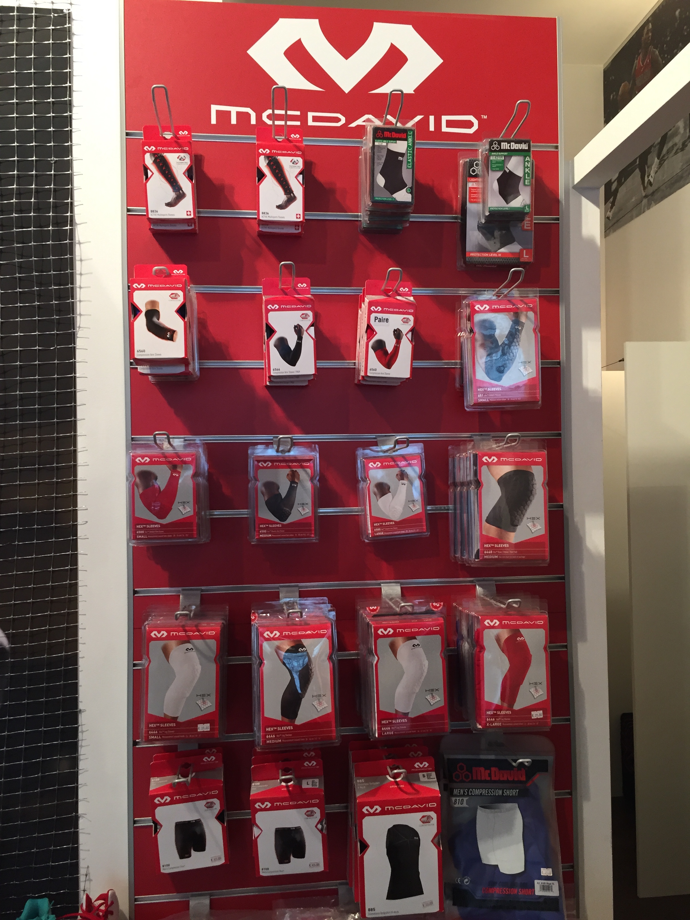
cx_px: 345
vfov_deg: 61.7
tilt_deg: +1.9
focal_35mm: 29
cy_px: 460
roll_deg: +0.7
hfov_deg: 48.2
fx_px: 771
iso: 100
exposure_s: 1/33
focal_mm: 4.15
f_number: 2.2
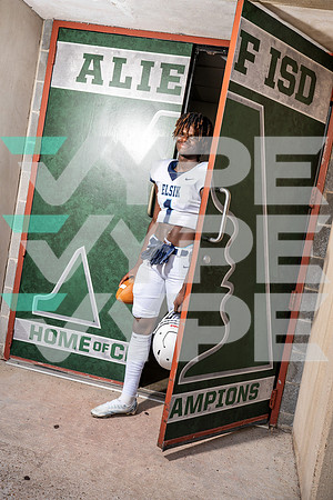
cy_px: 250
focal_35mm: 35
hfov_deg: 37.9
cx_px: 166
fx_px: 486
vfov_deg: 54.4
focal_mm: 35
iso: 200
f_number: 8
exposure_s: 1/250
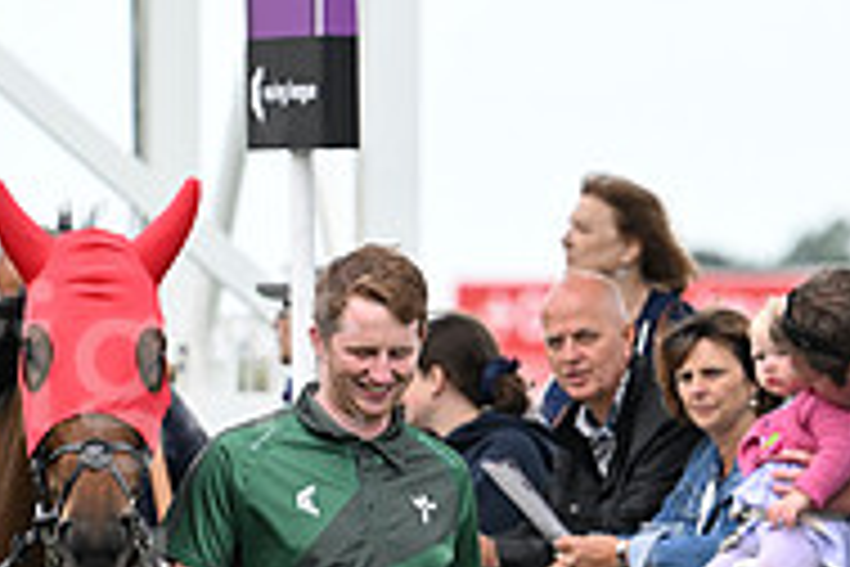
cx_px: 85
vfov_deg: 2.2
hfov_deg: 3.4
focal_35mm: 615
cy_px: 650
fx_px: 14520
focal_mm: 200
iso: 800
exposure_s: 1/1000
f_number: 4.5
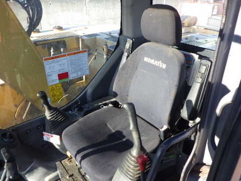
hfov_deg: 63.4
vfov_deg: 49.7
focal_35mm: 28
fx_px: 195
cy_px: 90
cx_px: 120
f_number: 4.2
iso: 125
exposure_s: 1/160
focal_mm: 5
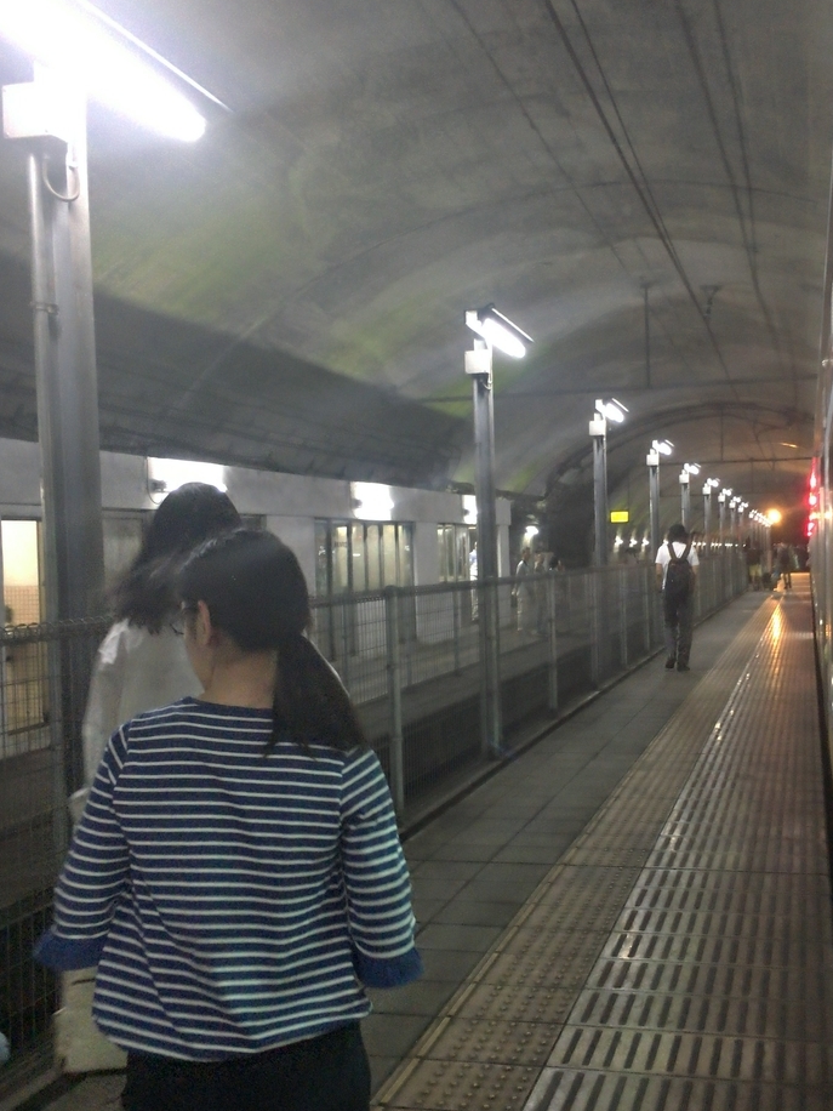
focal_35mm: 38
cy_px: 564
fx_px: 1219
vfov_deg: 49.0
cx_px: 514
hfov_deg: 37.5
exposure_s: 1/30
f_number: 2.2
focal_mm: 4.15
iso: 400
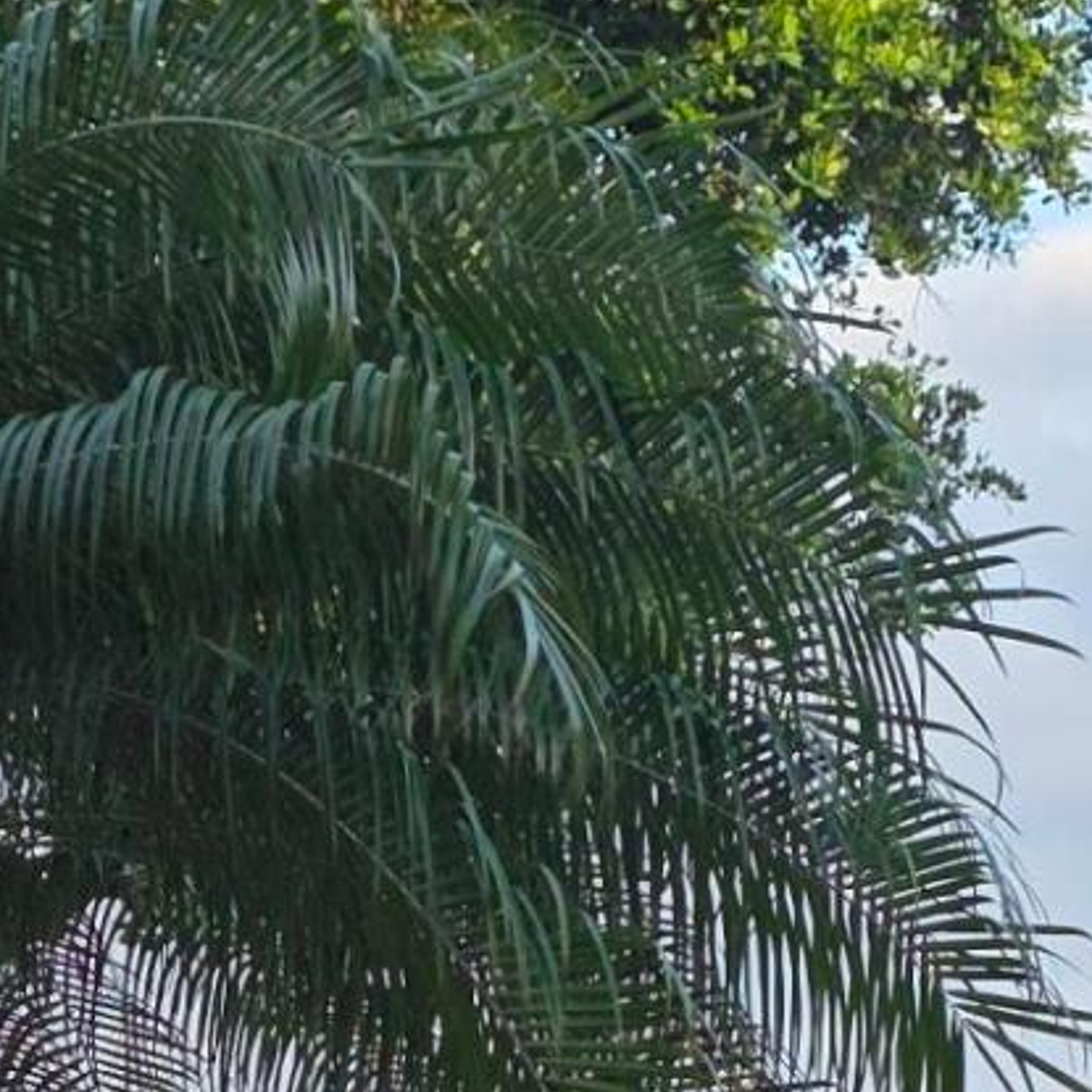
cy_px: 1200
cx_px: 474
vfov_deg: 12.2
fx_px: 5032
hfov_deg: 12.4
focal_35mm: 141
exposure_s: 1/359
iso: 40
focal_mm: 6.3
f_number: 1.7
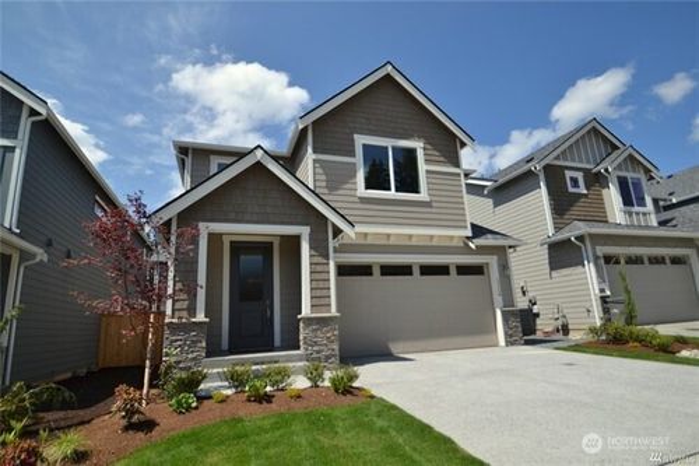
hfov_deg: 90.0
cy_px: 233
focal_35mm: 18
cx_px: 350
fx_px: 349
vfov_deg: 67.3
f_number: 3.8
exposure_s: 1/1250
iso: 100
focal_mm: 12
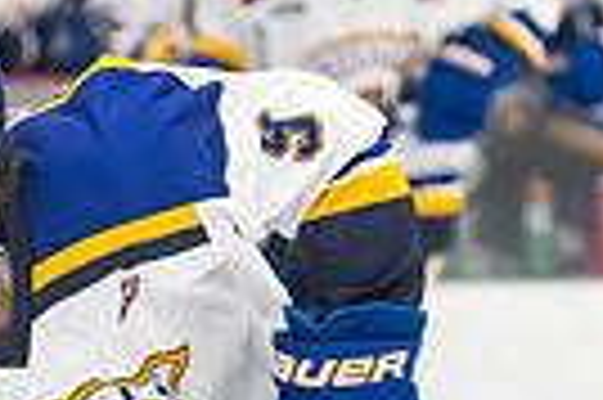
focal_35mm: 750
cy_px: 960
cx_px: -99
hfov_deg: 2.8
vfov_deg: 1.8
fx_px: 12547
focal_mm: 112
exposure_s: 1/800
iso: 4000
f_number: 2.8
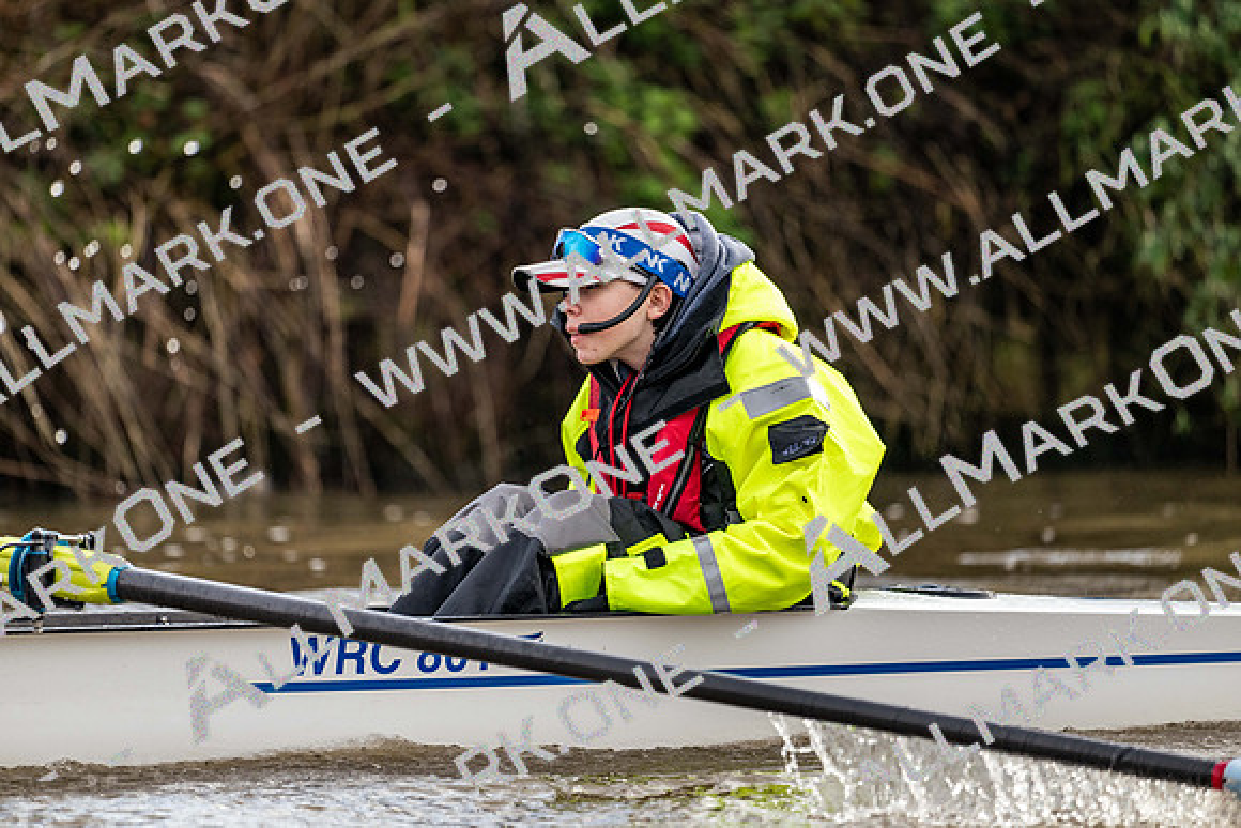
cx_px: 620
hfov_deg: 5.2
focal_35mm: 400
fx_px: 13791
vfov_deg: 3.4
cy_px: 414
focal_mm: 400
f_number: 4.5
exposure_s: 1/1600
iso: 560
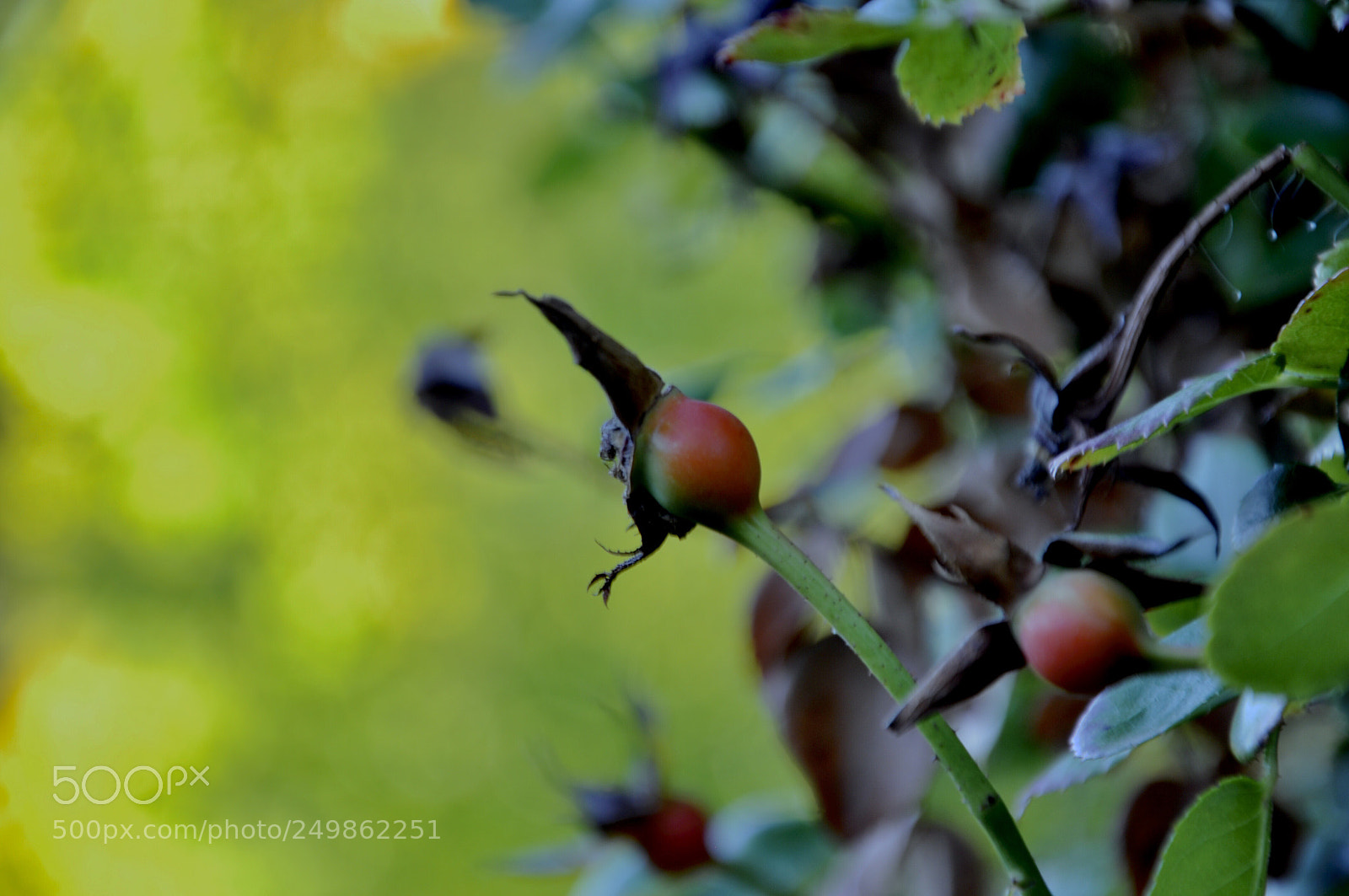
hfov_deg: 13.1
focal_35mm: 158
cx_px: 674
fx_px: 5895
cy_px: 448
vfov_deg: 8.7
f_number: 5.6
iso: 100
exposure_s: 1/20
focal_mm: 105
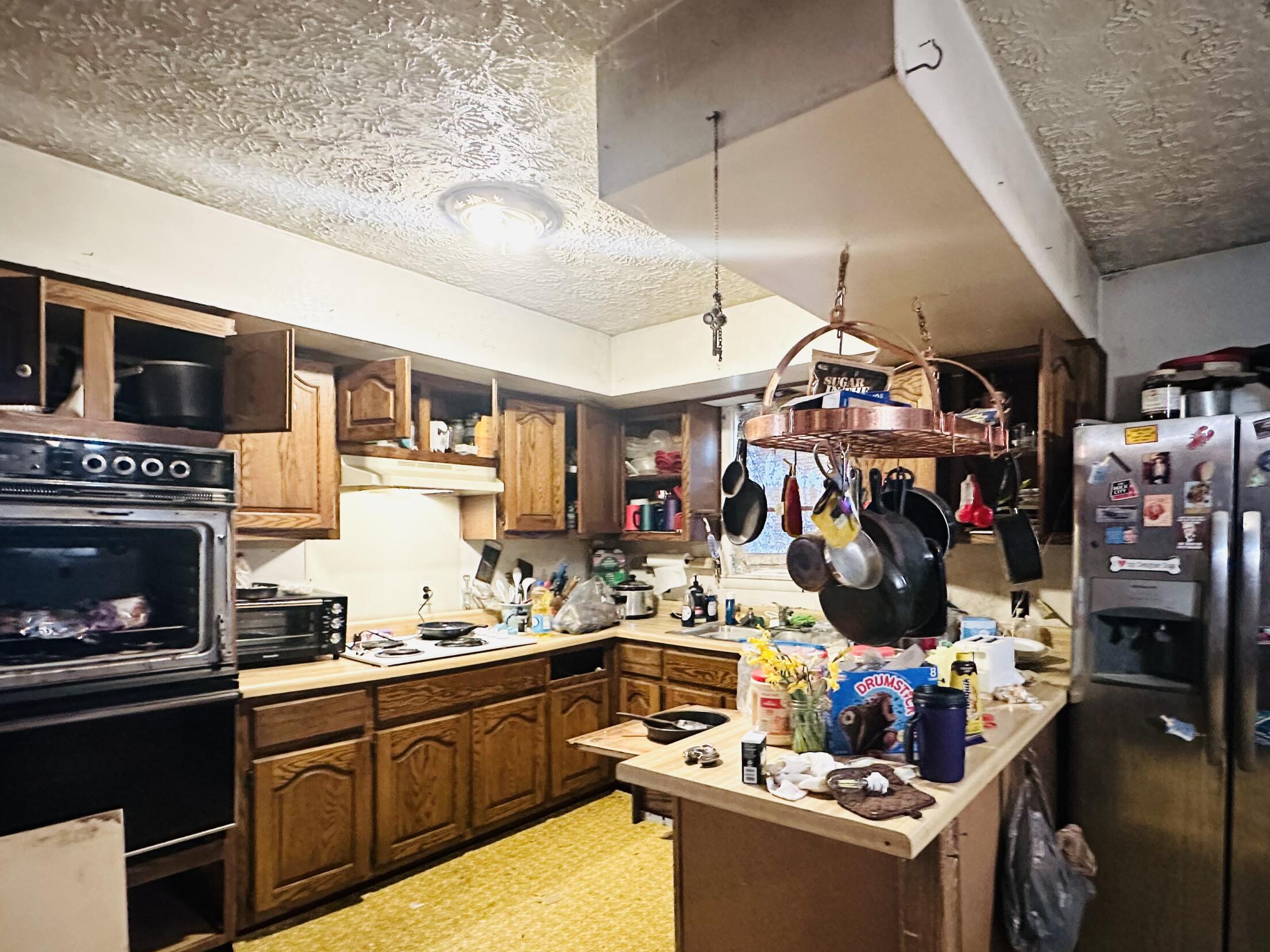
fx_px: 697
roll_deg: +0.6
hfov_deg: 84.4
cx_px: 697
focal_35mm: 19
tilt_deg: -1.2
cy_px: 547
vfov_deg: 68.3
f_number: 2.2
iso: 1000
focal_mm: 2.22
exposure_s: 1/40
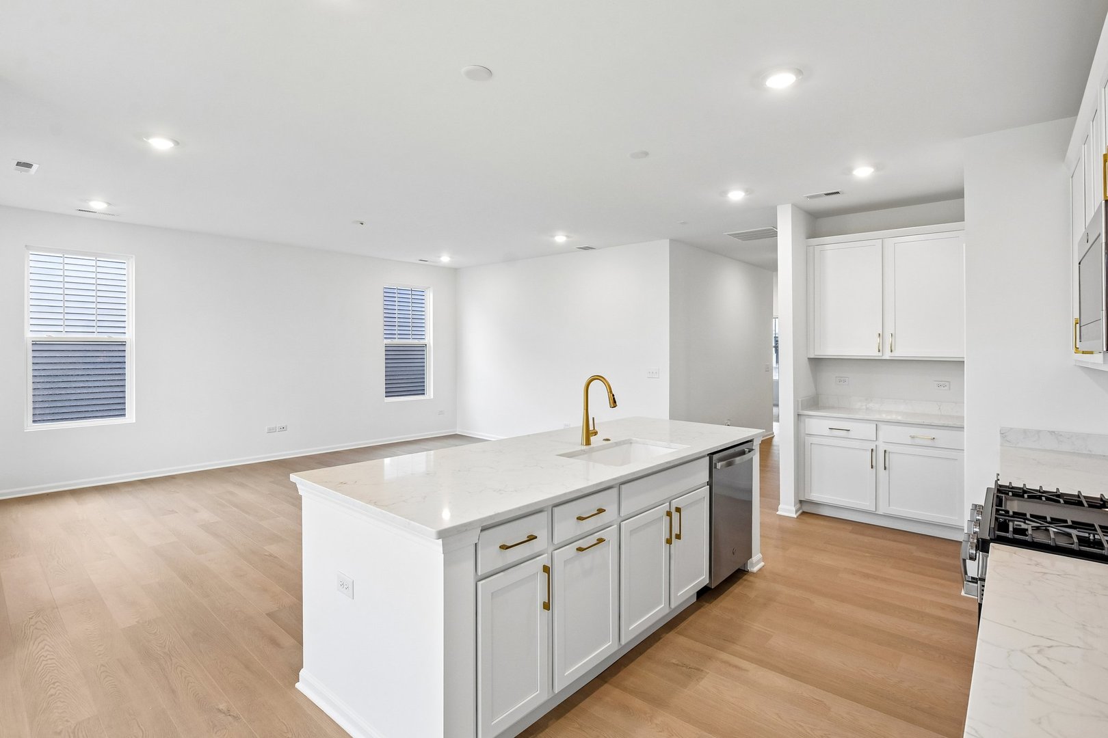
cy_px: 369
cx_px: 554
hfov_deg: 95.0
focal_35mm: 16
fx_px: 508
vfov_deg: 72.1
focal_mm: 11
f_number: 8
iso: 400
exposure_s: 1/50
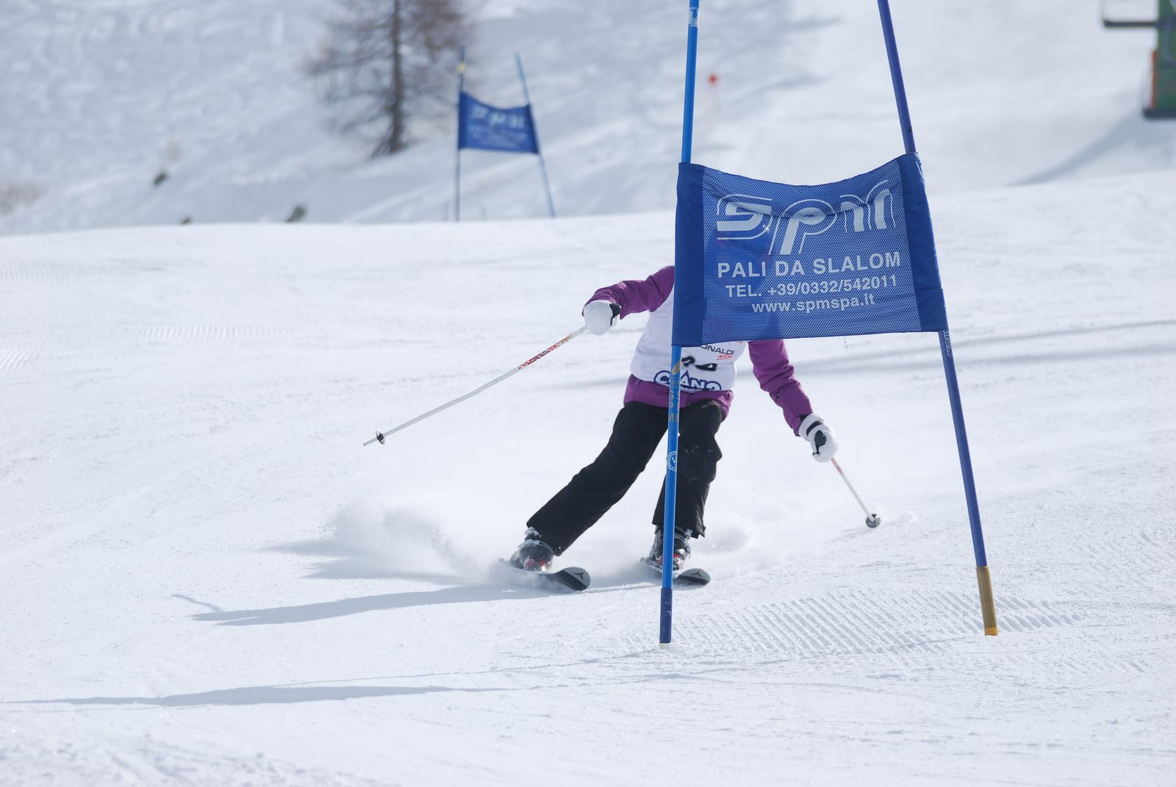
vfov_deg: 5.6
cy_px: 394
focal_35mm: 248
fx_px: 8094
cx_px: 588
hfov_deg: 8.3
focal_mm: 165
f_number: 5.3
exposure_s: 1/1250
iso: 100
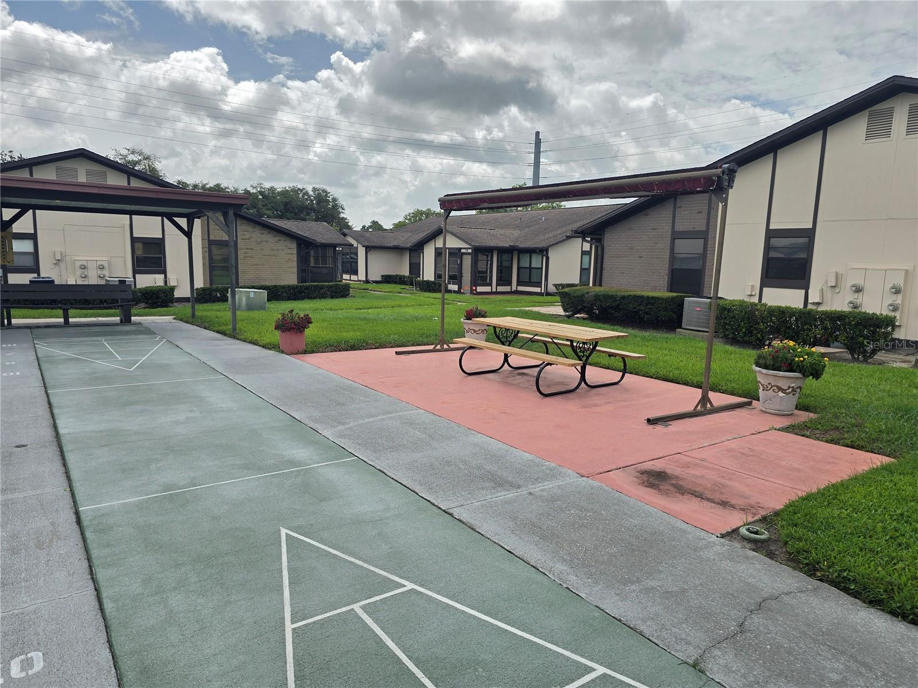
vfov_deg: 58.9
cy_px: 344
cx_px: 459
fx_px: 610
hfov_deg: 73.9
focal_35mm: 23
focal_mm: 6.3
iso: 12
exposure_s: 1/784
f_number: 1.7
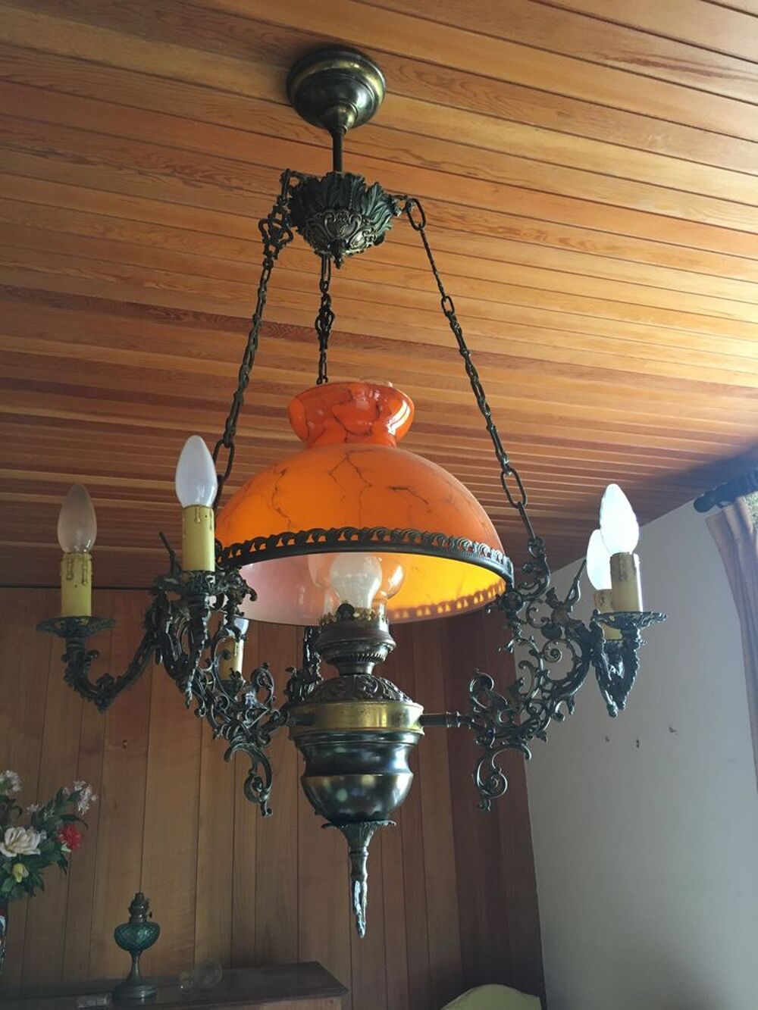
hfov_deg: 48.2
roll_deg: +1.9
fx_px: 847
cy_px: 505
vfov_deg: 61.7
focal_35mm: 29
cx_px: 379
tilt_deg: +20.0
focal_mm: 4.15
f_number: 2.2
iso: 200
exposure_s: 1/33
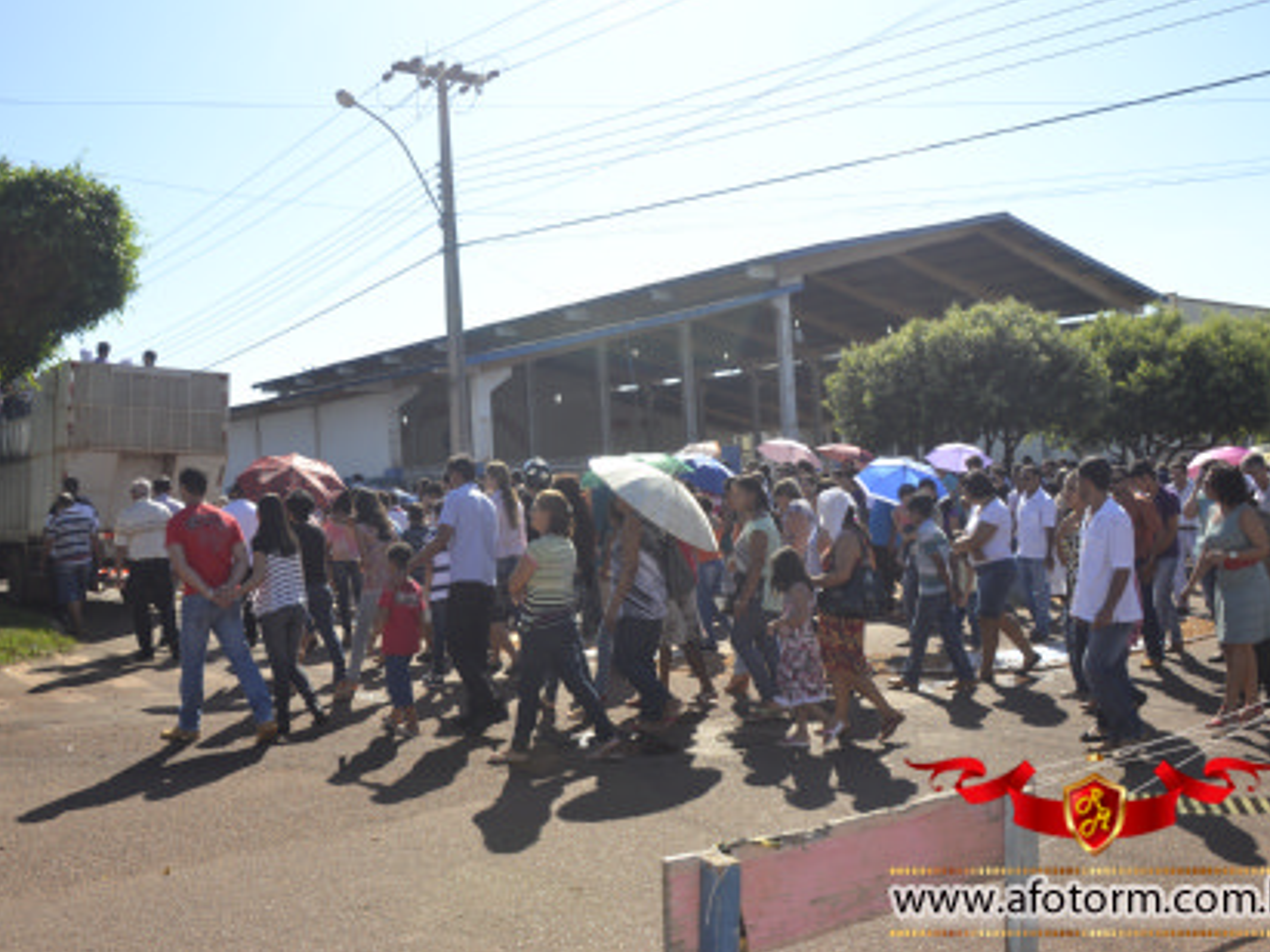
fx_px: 1284
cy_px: 451
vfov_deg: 40.7
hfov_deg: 52.5
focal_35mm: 35
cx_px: 567
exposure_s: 1/200
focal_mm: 20
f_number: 9
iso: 100
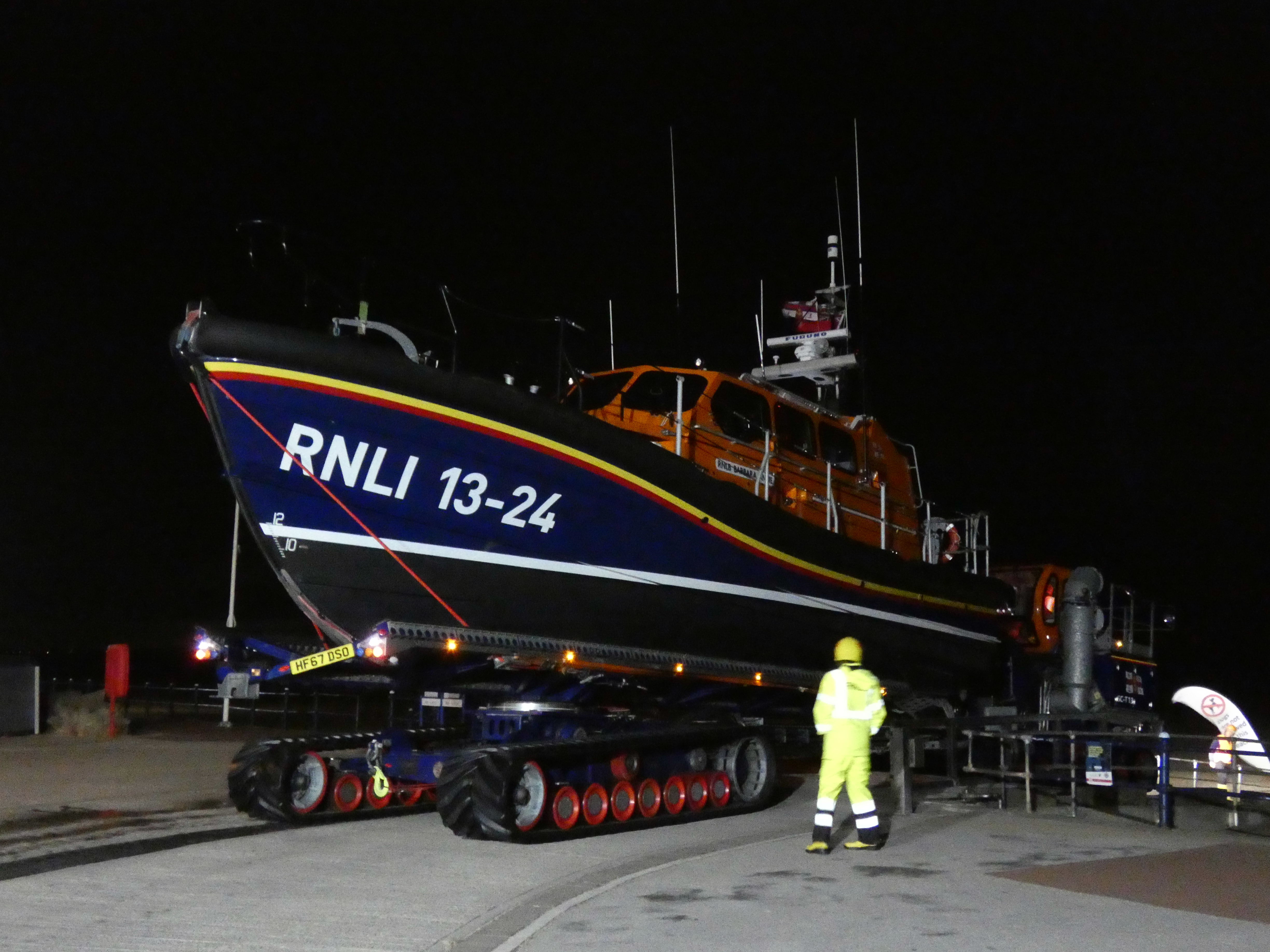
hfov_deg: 49.0
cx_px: 635
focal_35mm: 38
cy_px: 476
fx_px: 1394
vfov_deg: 37.7
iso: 3200
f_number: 3.5
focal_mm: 6.8
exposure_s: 1/13
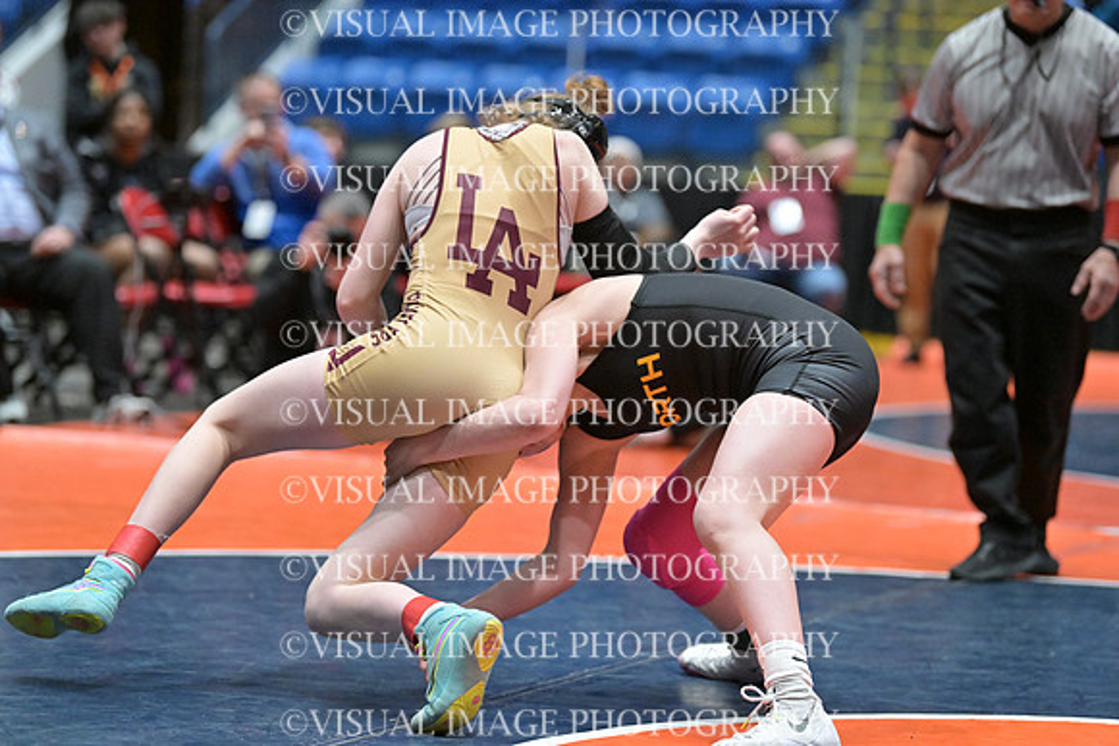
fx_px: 4197
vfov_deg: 10.2
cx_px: 560
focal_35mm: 135
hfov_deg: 15.2
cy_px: 373
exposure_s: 1/800
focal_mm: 135
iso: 6400
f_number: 2.8
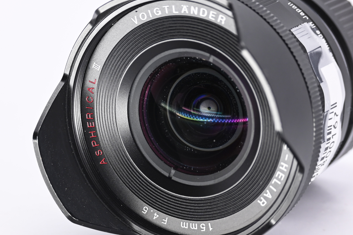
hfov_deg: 8.0
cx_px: 161
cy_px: 130
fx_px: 2510
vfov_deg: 5.4
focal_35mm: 256
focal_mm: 140
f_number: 9
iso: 500
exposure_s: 1/160
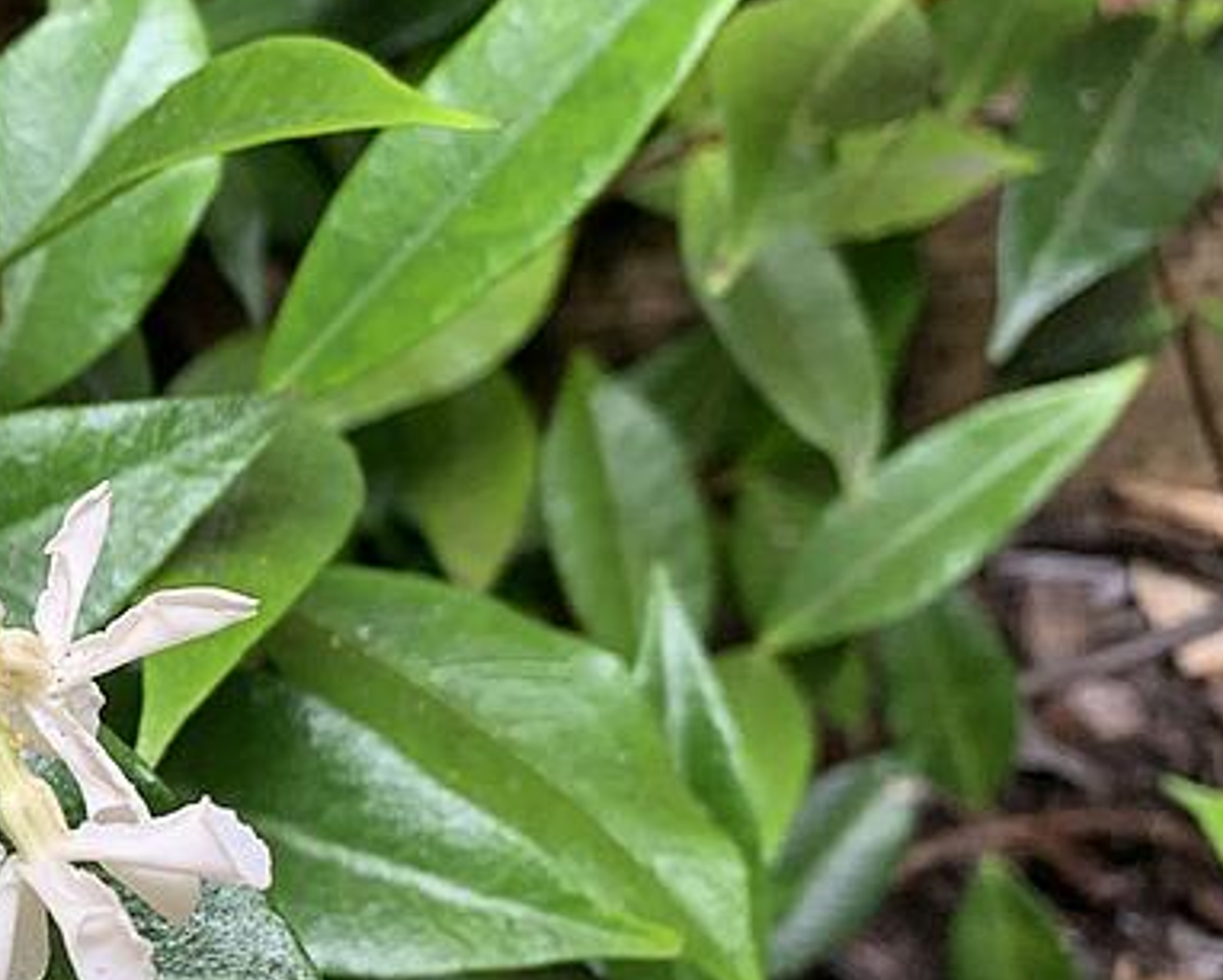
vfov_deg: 22.5
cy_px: 554
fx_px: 2463
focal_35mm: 68
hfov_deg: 24.5
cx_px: -349
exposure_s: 1/121
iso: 80
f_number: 1.8
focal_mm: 4.25
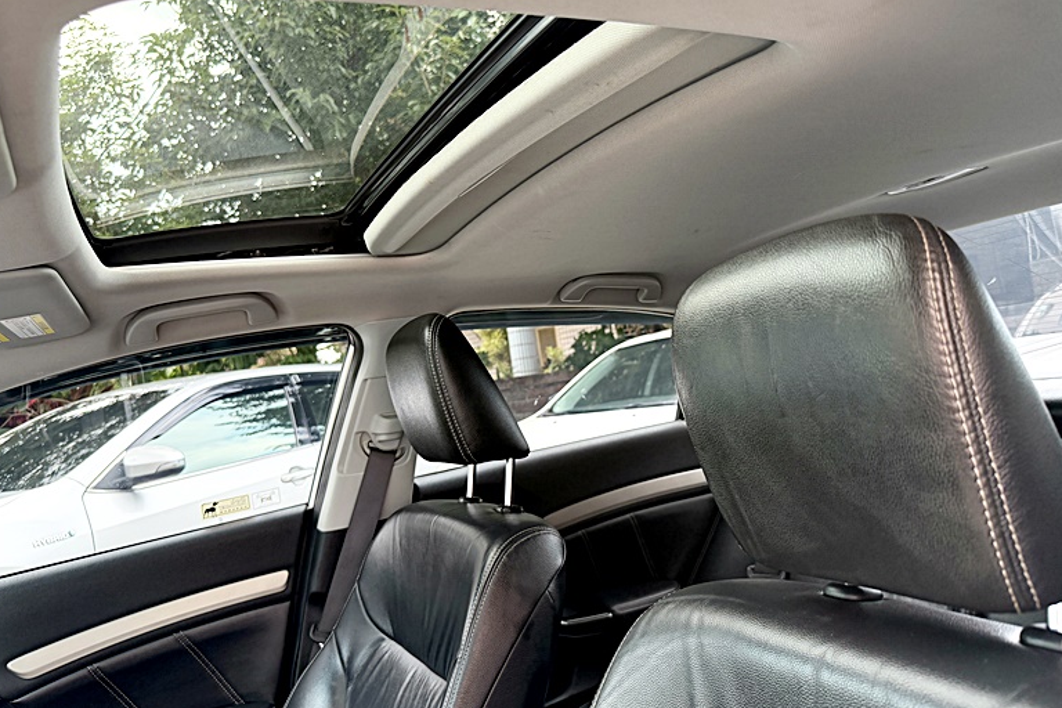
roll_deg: +7.5
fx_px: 767
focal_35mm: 26
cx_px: 513
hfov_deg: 69.4
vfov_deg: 49.5
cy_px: 322
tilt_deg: +4.9
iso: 200
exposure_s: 1/146
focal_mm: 6.76
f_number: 1.78
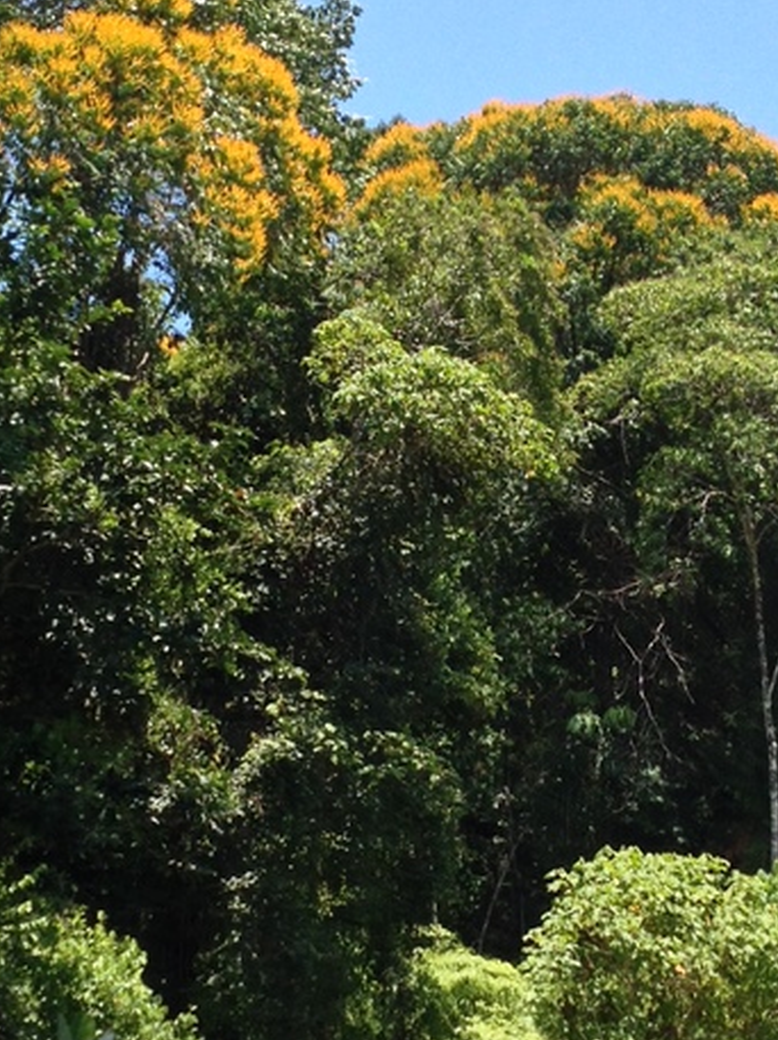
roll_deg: +0.6
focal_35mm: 92
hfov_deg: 16.0
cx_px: 337
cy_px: 633
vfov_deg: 21.3
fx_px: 2761
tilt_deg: +8.6
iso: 50
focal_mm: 4.28
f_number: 2.4
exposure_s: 1/824
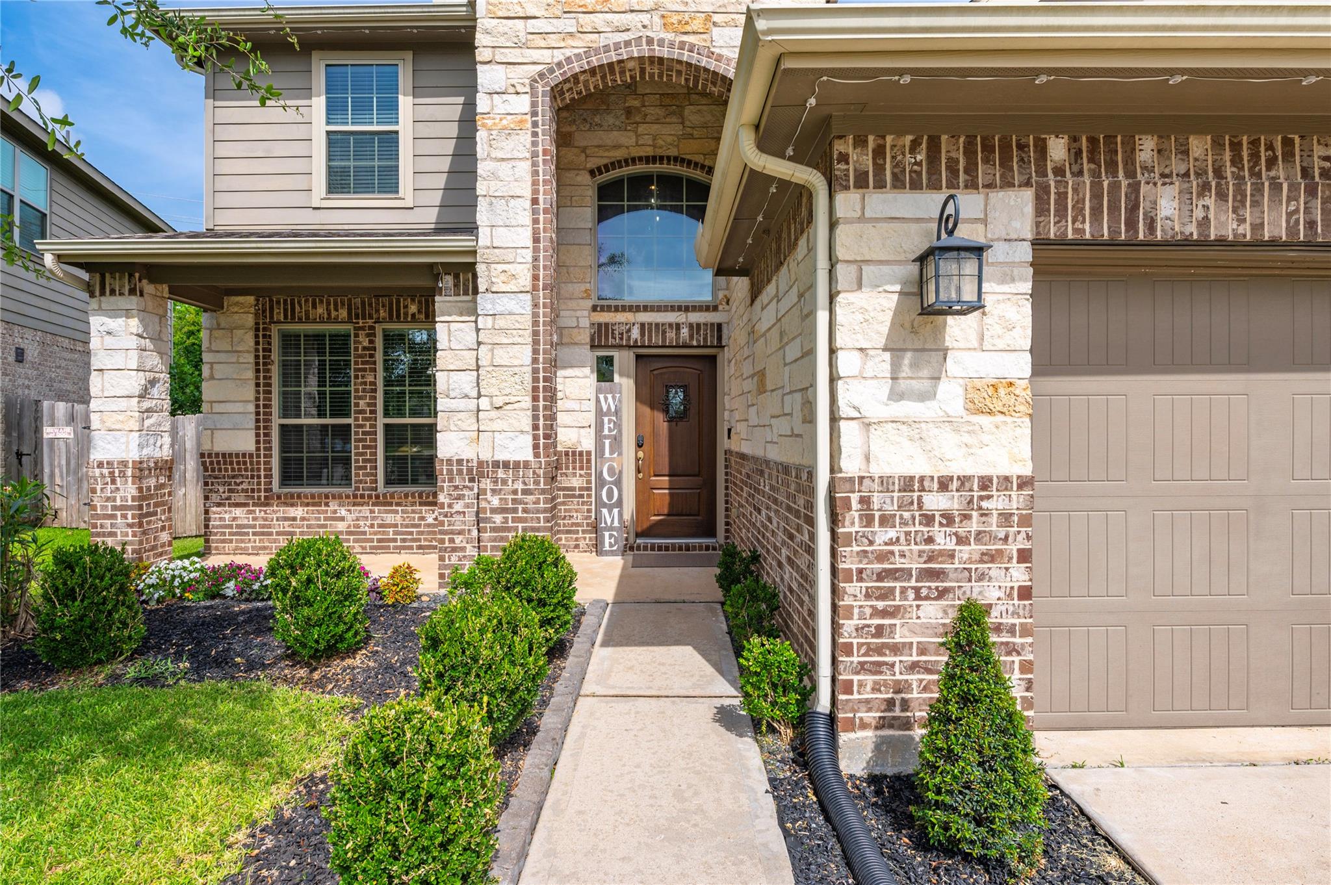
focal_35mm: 19
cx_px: 666
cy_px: 442
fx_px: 702
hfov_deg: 87.0
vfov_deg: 64.5
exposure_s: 1/250
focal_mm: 19
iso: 125
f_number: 11
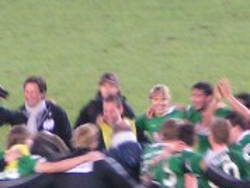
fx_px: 6400
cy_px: 125
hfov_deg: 2.2
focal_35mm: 885
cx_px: 105
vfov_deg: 1.7
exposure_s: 1/25
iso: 200
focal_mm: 30.1
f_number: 3.5
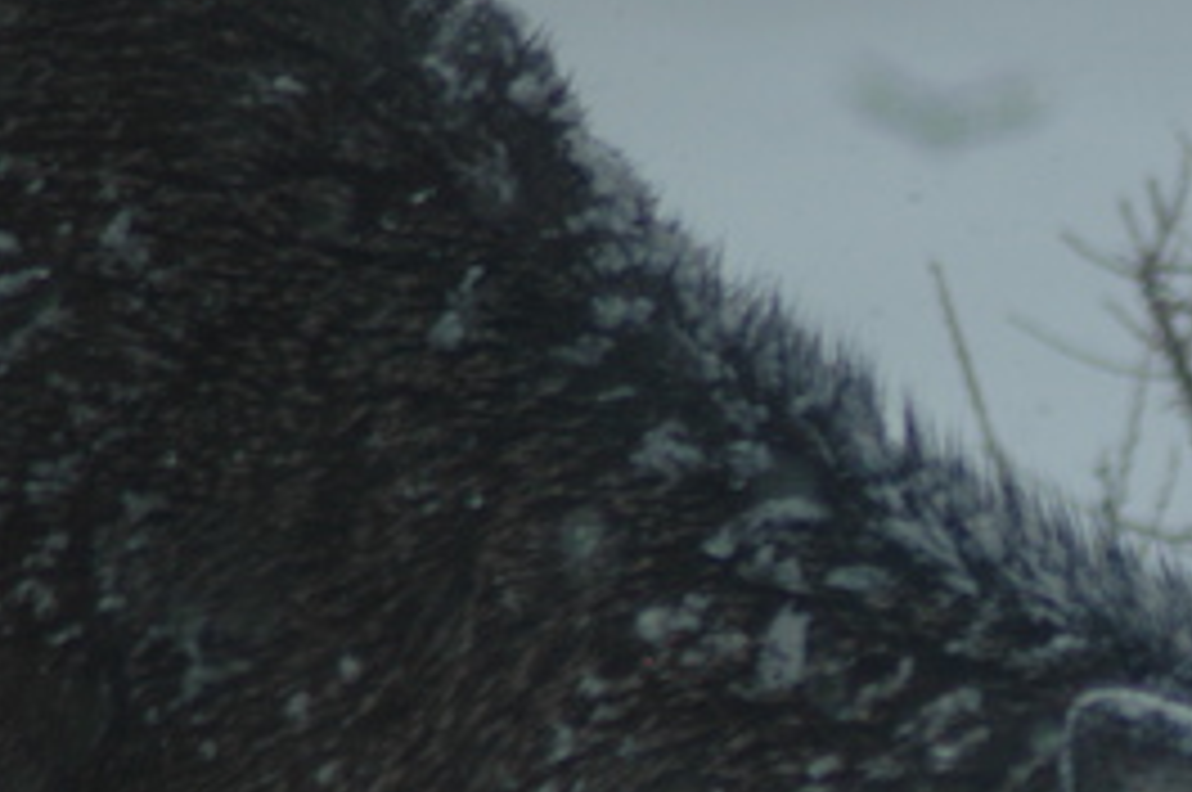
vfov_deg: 1.3
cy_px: 596
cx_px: 1408
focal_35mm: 1074
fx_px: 35517
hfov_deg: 1.9
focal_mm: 250
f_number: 5.3
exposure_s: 1/640
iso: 200
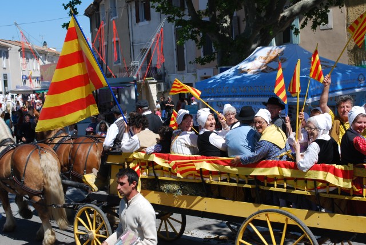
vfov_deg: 22.7
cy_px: 122
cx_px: 183
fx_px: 611
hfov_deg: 33.3
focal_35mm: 60
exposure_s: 1/250
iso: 100
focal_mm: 40
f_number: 8
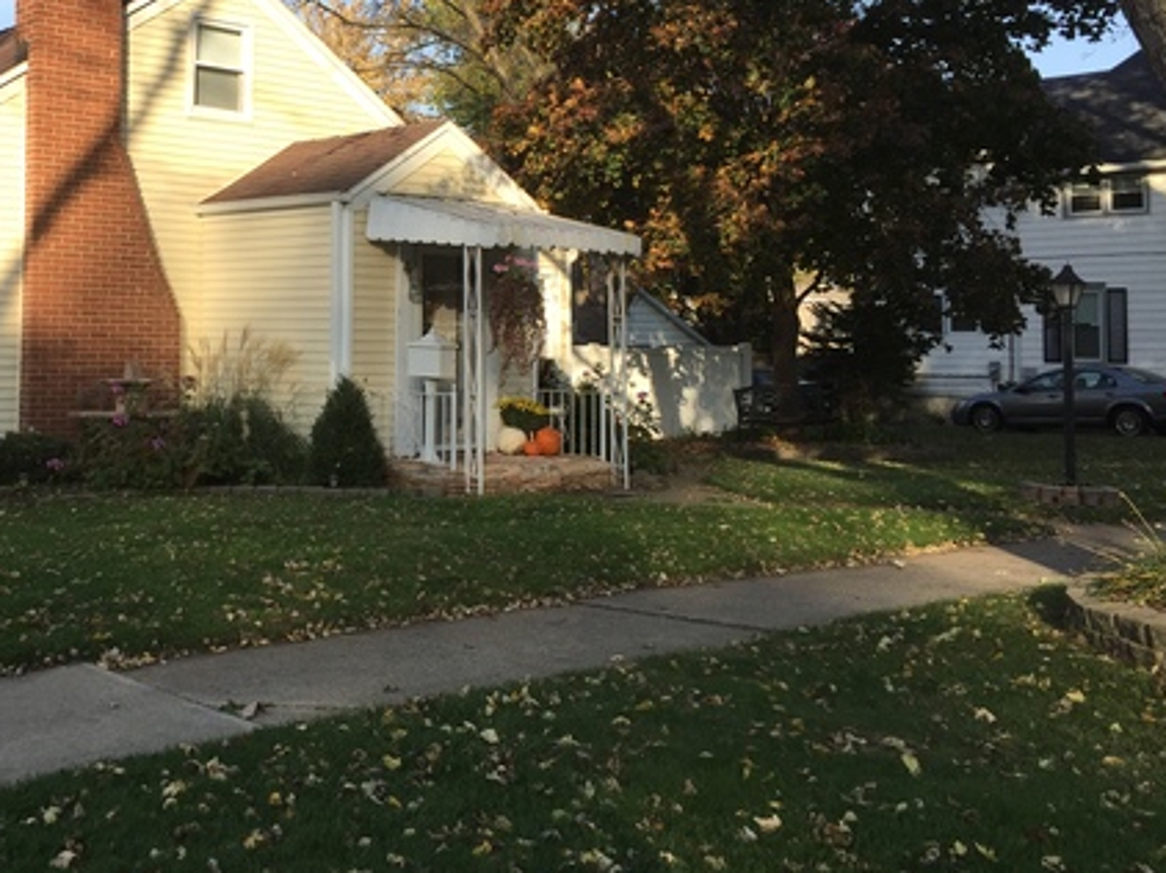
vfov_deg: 32.4
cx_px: 296
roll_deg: -2.4
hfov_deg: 41.7
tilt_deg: +4.2
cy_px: 249
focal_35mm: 44
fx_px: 1481
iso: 32
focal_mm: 4.15
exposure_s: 1/746
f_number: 2.2
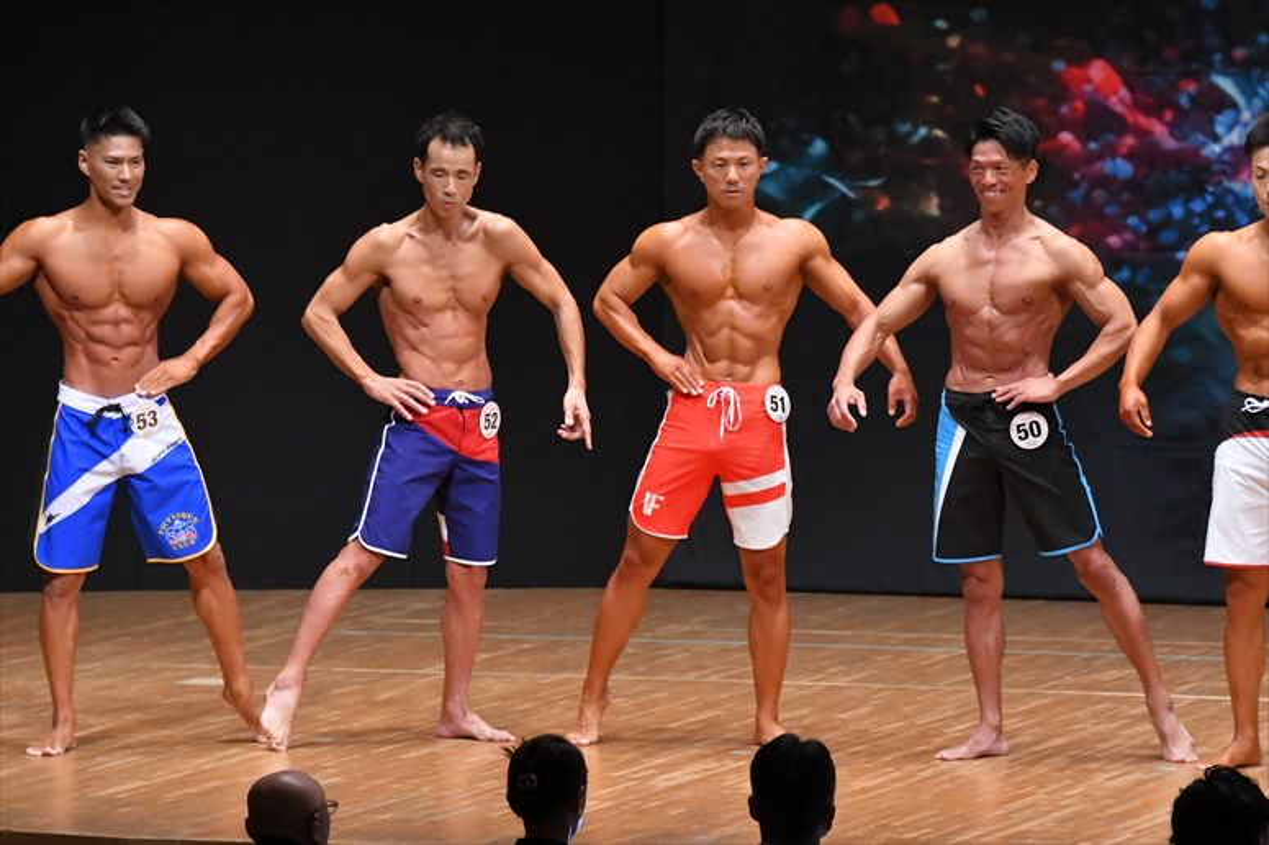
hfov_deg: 8.1
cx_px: 634
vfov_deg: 5.4
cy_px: 422
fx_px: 8984
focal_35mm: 255
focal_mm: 170
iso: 8000
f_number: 5.6
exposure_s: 1/400
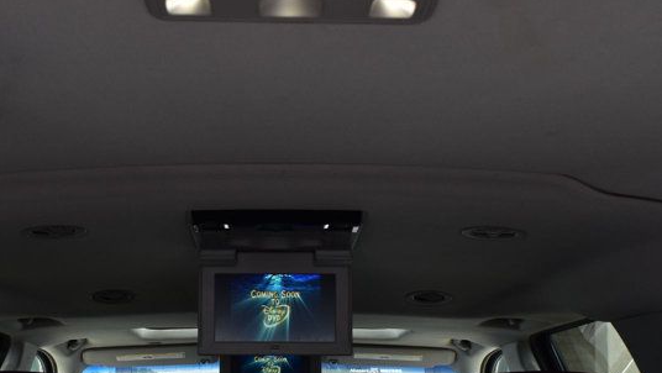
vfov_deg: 21.6
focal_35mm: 54
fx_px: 948
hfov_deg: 38.4
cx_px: 274
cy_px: 357
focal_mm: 18
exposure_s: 1/50
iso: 400
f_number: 8
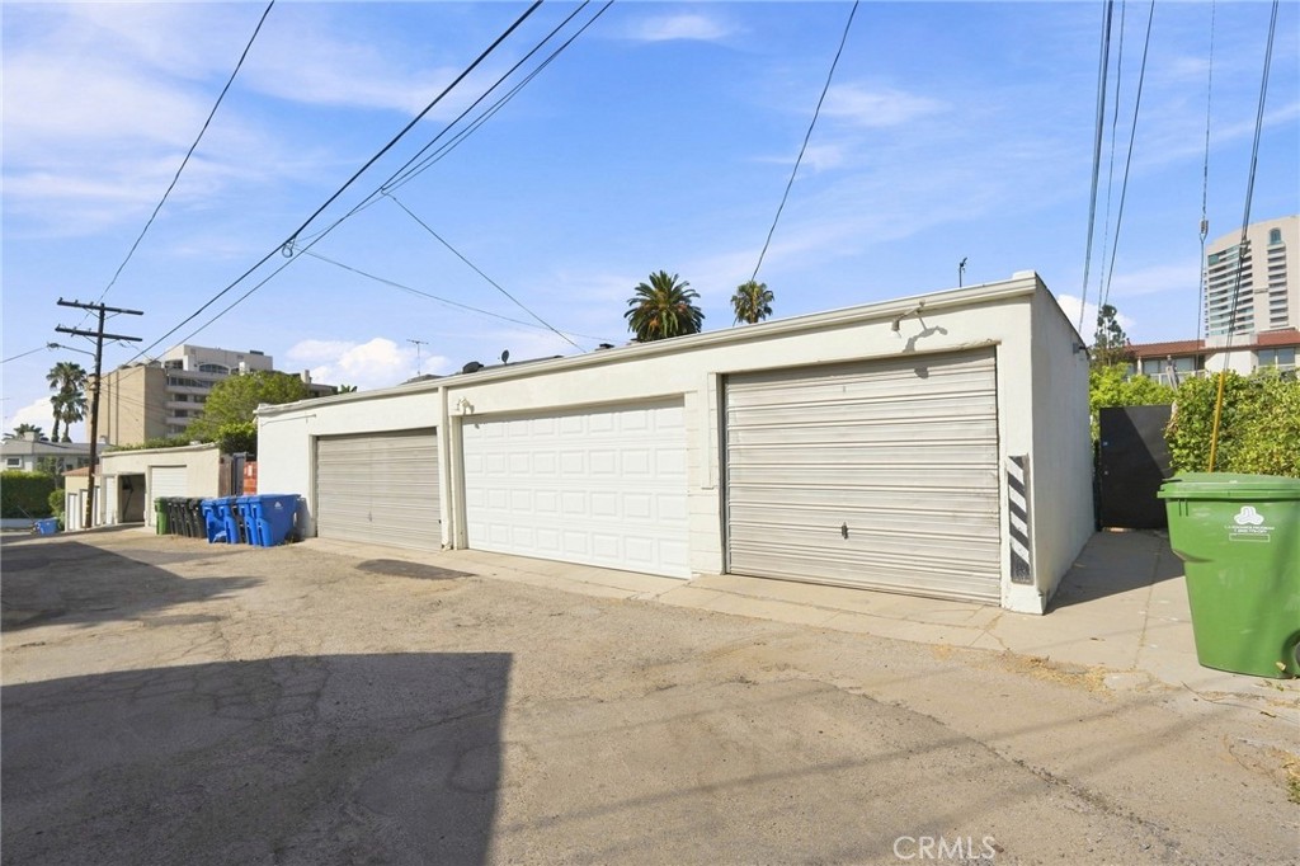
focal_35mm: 16
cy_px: 433
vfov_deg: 73.7
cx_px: 650
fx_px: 578
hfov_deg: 96.8
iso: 400
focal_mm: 16
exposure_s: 1/2000
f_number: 8
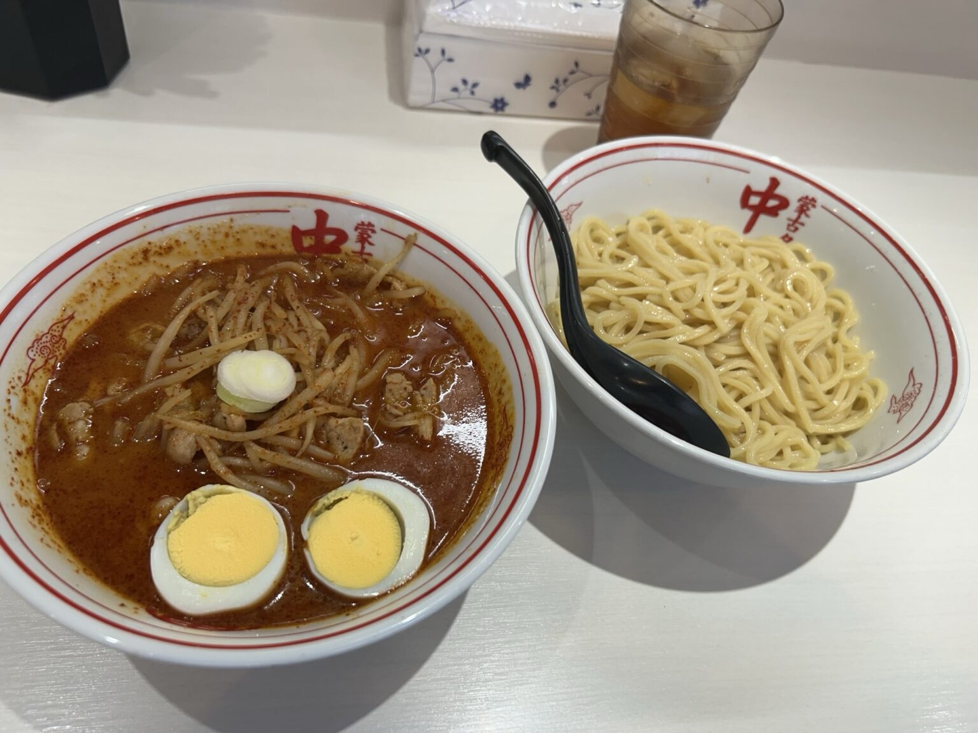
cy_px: 366
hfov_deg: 67.3
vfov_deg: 53.1
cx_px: 489
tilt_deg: -50.3
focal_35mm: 26
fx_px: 735
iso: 50
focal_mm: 5.7
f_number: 1.5
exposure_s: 1/100
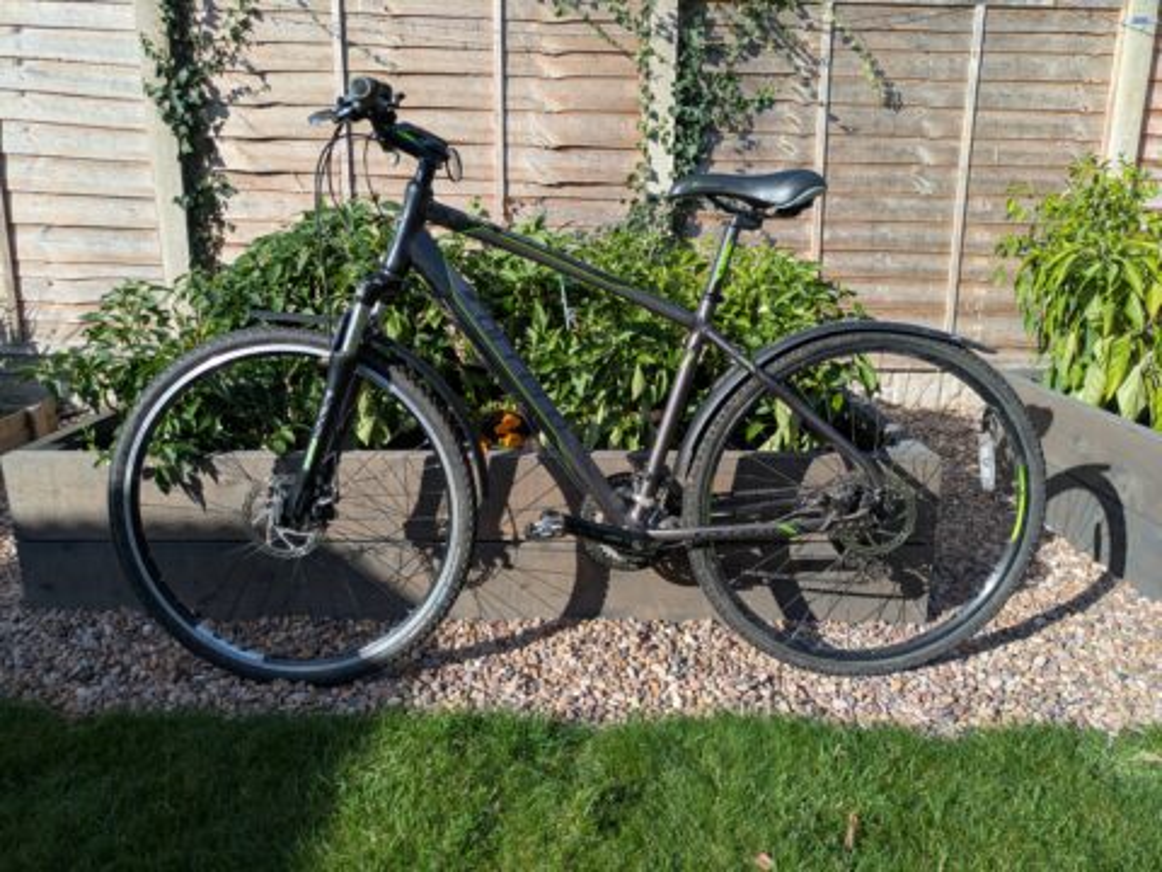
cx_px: 581
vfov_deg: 54.9
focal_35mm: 25
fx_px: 839
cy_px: 436
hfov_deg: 69.4
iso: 44
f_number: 1.89
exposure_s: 1/1225
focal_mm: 5.43
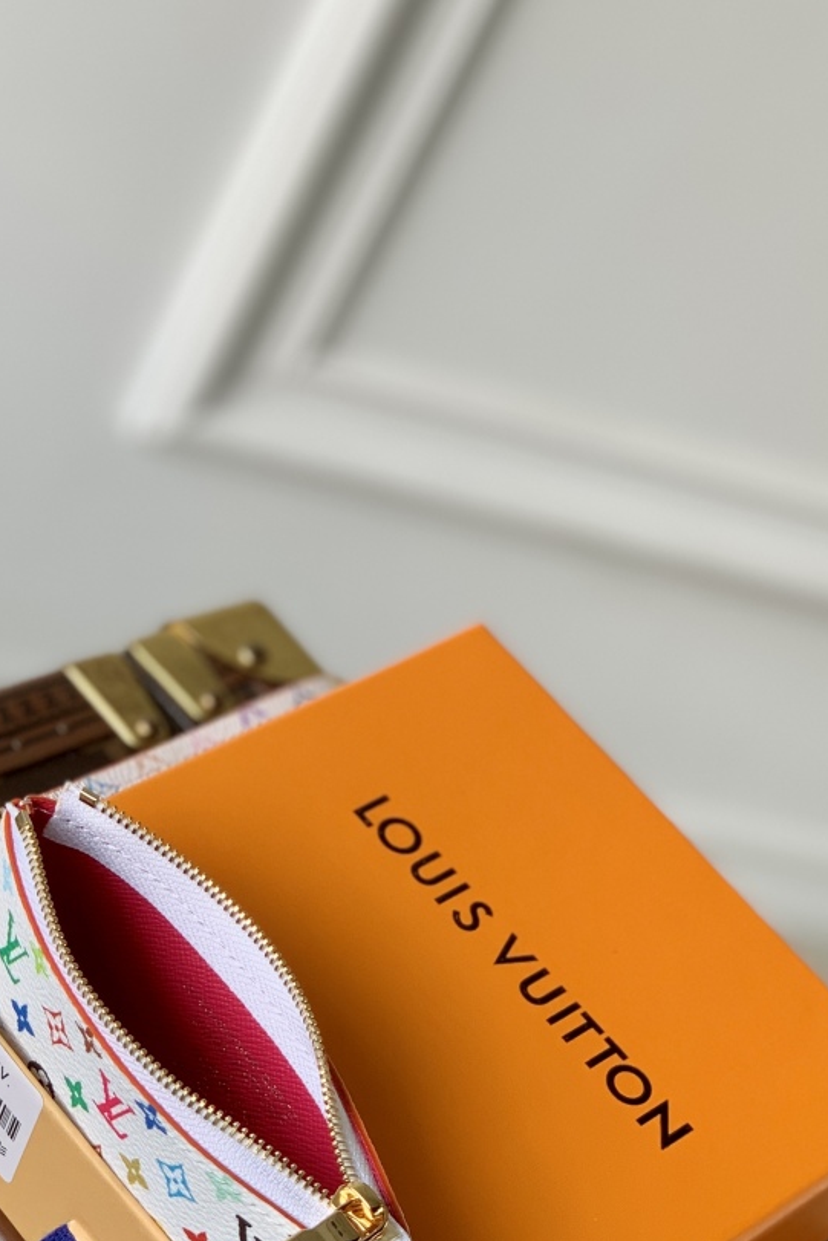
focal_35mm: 96
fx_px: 3310
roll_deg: -28.5
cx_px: 266
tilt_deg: -39.3
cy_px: 722
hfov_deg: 14.2
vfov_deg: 21.2
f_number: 2.4
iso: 16
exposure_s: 1/122
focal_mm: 6
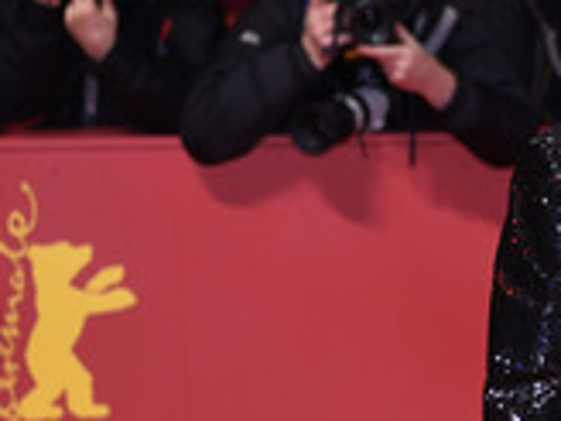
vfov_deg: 8.6
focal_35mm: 172
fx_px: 2787
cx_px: 758
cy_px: 315
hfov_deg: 11.2
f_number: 3.5
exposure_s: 1/400
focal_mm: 65
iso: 800
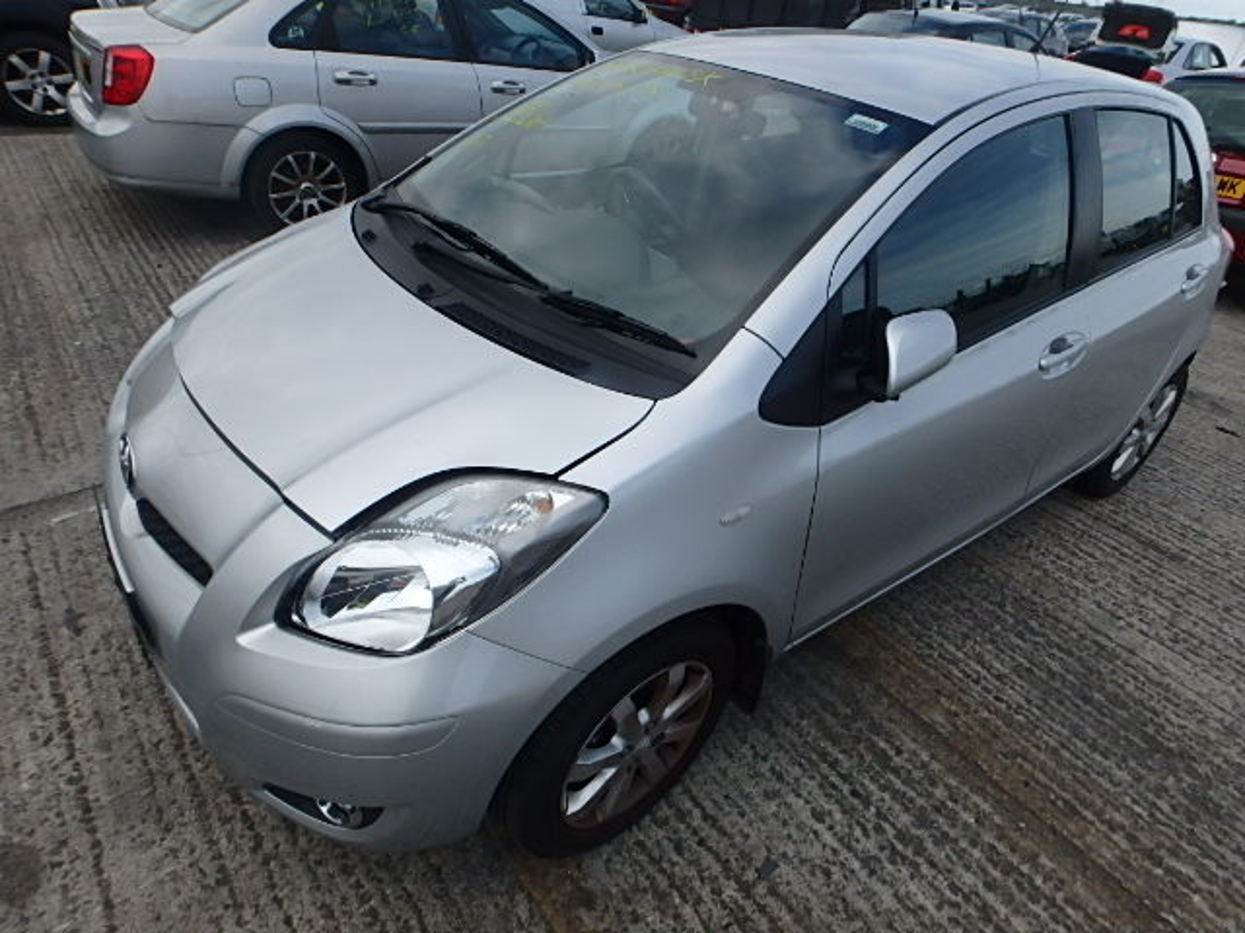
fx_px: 755
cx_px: 622
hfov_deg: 79.0
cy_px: 466
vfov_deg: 63.4
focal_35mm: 21
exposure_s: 1/400
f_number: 6
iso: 125
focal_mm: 3.7
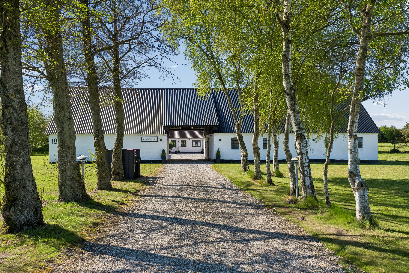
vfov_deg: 42.3
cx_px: 204
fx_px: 352
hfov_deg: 60.3
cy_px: 136
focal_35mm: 31
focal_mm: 31
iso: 400
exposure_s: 1/2500
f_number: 5.6
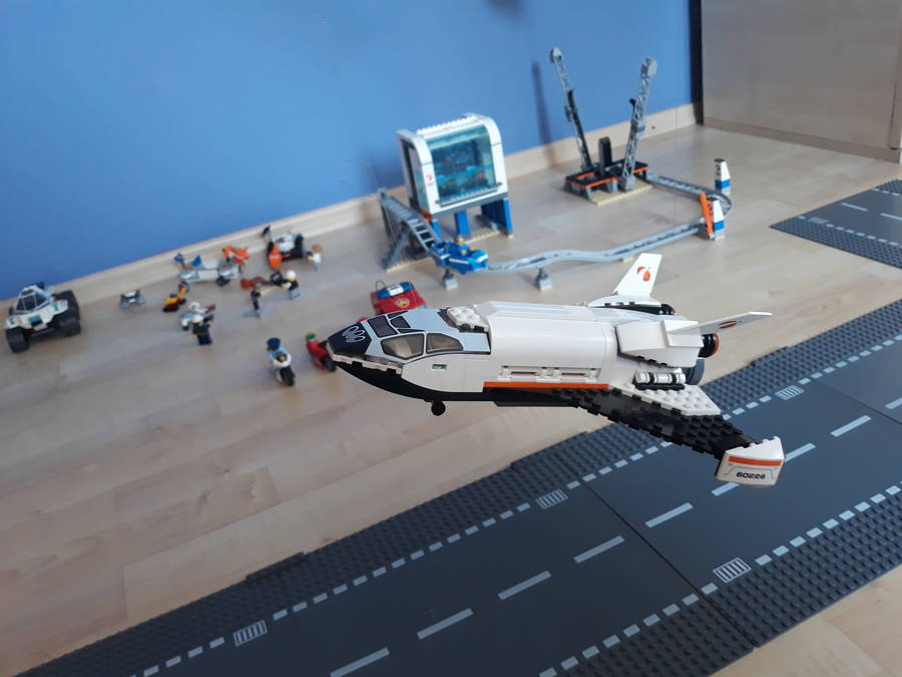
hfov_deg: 65.3
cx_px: 451
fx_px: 704
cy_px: 338
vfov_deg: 51.4
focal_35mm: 27
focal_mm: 3.71
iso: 160
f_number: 1.7
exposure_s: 1/25
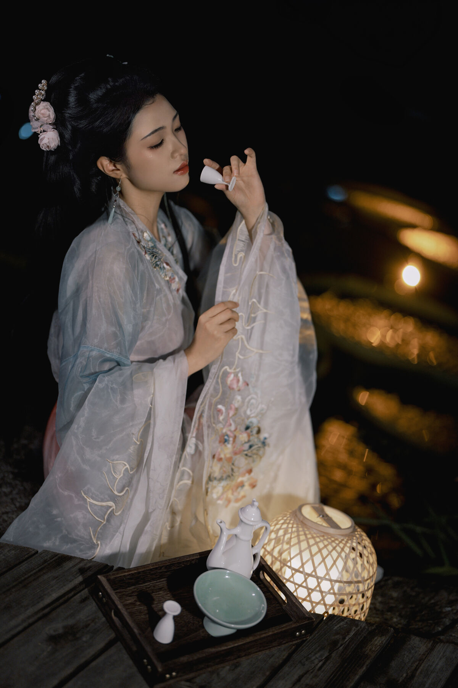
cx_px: 229
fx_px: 954
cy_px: 344
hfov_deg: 27.0
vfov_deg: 39.6
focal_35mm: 50
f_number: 1.2
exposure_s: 1/125
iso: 400
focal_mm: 50
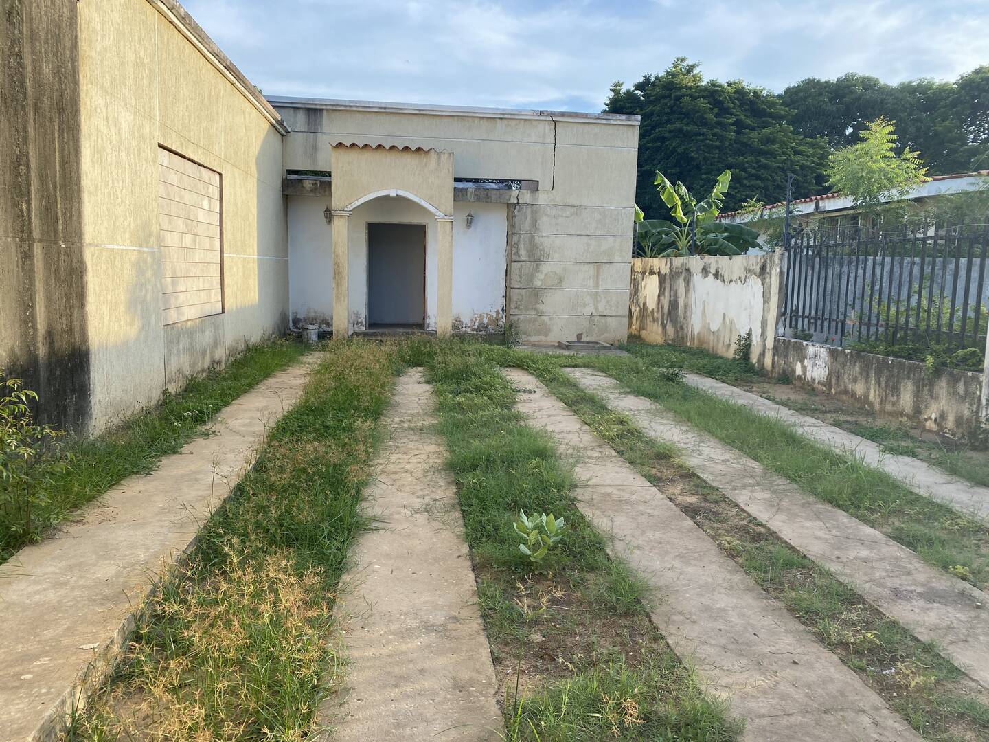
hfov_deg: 67.3
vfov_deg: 53.1
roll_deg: -1.1
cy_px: 371
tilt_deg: -6.6
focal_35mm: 26
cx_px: 494
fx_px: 743
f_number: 1.8
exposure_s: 1/898
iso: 32
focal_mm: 4.25
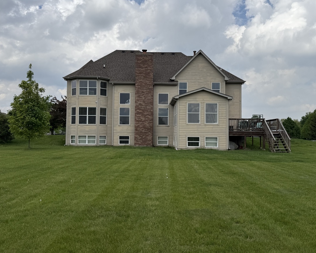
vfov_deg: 47.1
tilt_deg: +2.8
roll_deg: -0.5
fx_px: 290
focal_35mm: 31
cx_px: 156
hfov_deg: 57.2
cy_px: 119
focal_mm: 6.76
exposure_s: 1/7353
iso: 80
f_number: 1.78
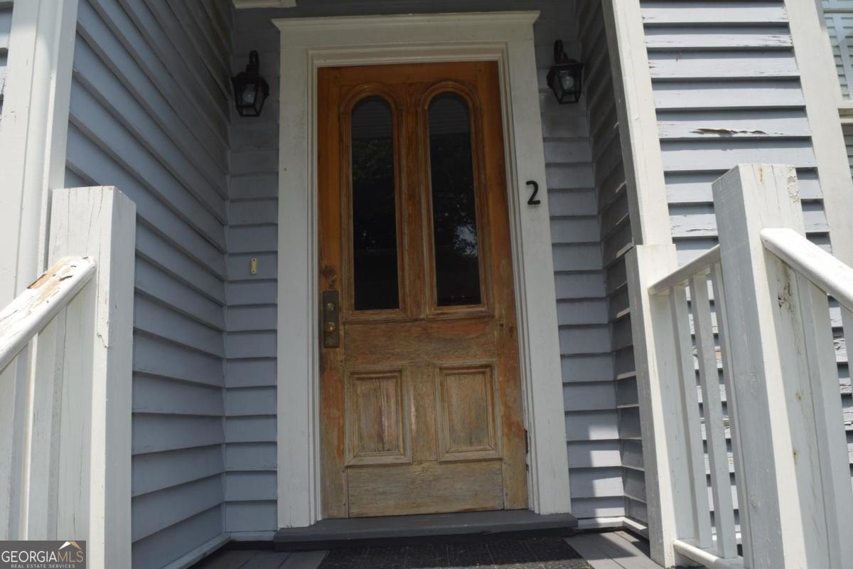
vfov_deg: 47.9
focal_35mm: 27
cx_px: 426
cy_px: 284
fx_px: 640
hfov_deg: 67.4
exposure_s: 1/200
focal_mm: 18
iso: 100
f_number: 9
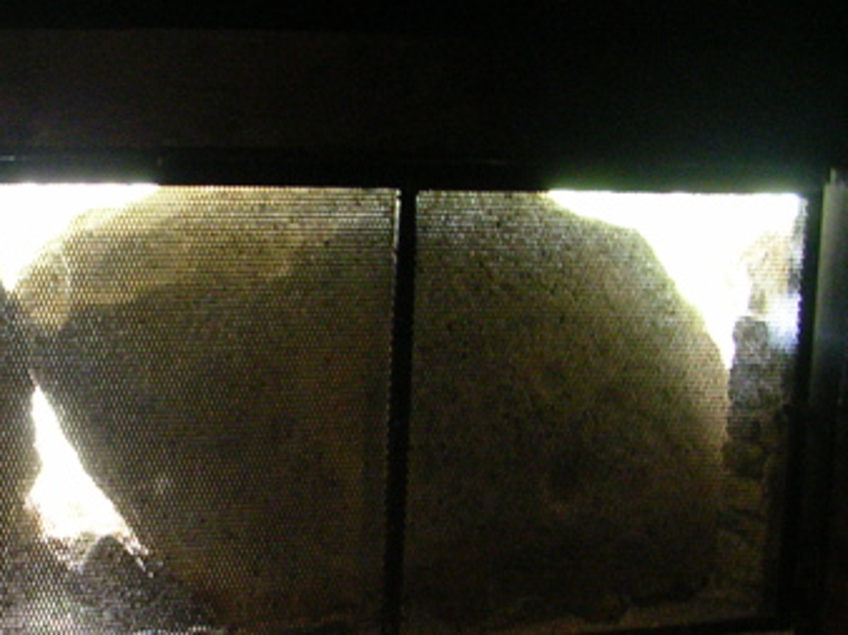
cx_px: 146
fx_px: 1763
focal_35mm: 72
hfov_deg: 26.4
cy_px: 469
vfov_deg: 20.3
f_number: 2.8
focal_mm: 5.8
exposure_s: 1/2.5
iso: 192
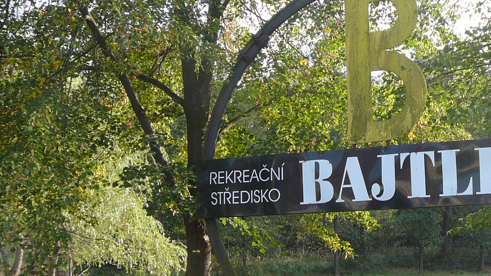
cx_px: 377
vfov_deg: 20.2
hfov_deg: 34.6
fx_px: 768
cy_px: 212
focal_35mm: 59
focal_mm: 5.2
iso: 80
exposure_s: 1/250
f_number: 2.8
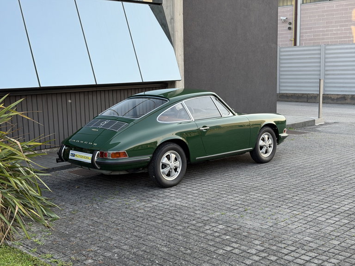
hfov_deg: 39.7
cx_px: 178
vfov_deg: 30.3
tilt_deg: -7.9
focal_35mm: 48
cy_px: 133
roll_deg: +0.9
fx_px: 492
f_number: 1.78
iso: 64
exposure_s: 1/452
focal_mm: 6.76
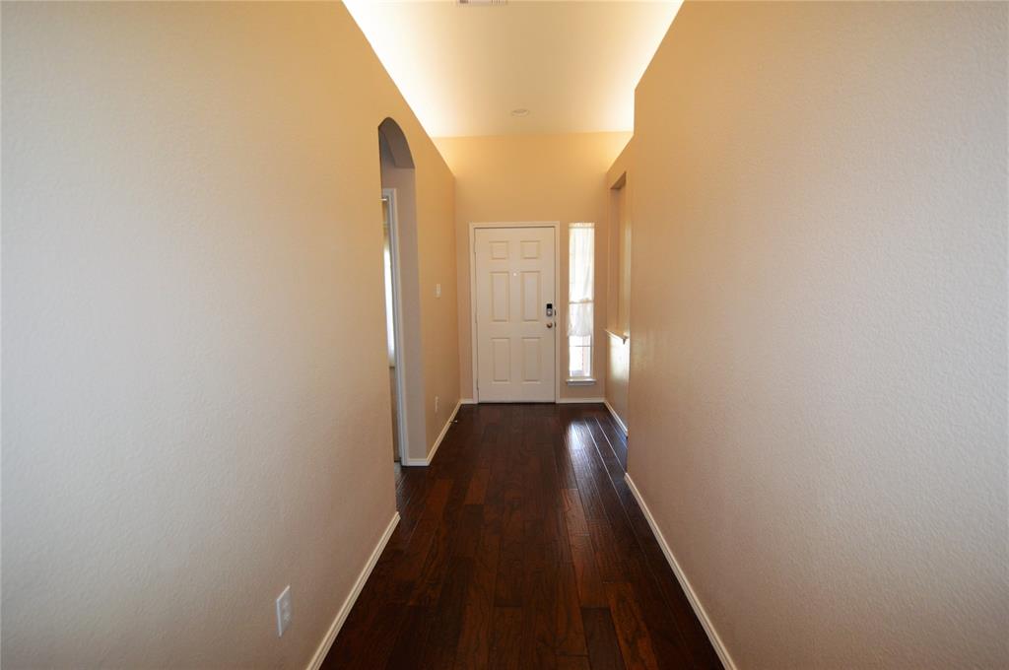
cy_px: 335
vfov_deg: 77.2
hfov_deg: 100.5
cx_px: 504
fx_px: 420
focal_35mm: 15
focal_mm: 10
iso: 500
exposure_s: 1/60
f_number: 3.5
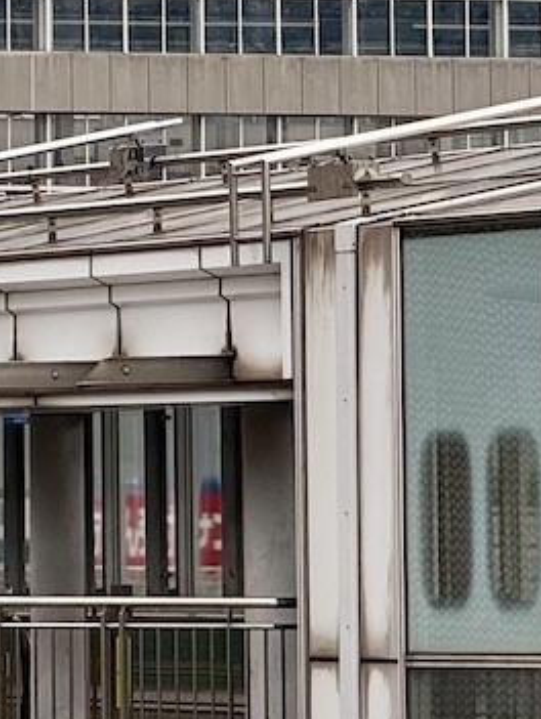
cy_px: -96
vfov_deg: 4.1
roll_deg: -0.1
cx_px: -344
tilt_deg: +3.9
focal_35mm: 478
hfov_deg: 3.1
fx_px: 9943
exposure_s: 1/751
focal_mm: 15.66
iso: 50
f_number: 2.8
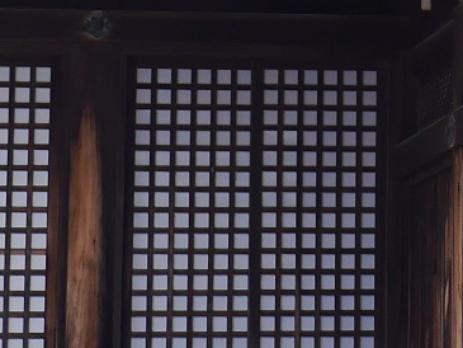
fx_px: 4161
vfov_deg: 4.7
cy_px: -283
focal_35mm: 311
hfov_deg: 6.1
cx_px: 1081
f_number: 7.1
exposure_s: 1/160
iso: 160
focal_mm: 25
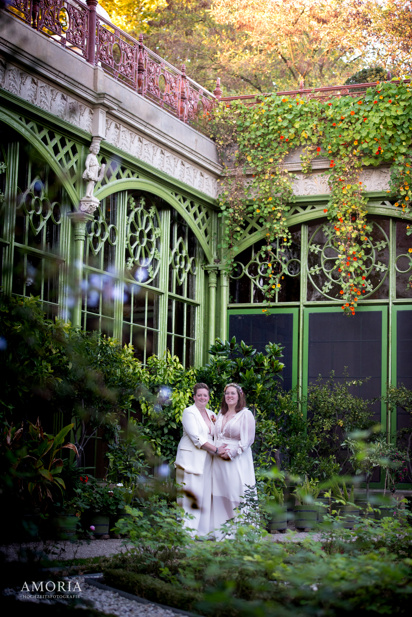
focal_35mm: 70
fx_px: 1200
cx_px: 206
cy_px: 308
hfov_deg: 19.5
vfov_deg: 28.8
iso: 400
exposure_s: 1/640
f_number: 2.8
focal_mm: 70
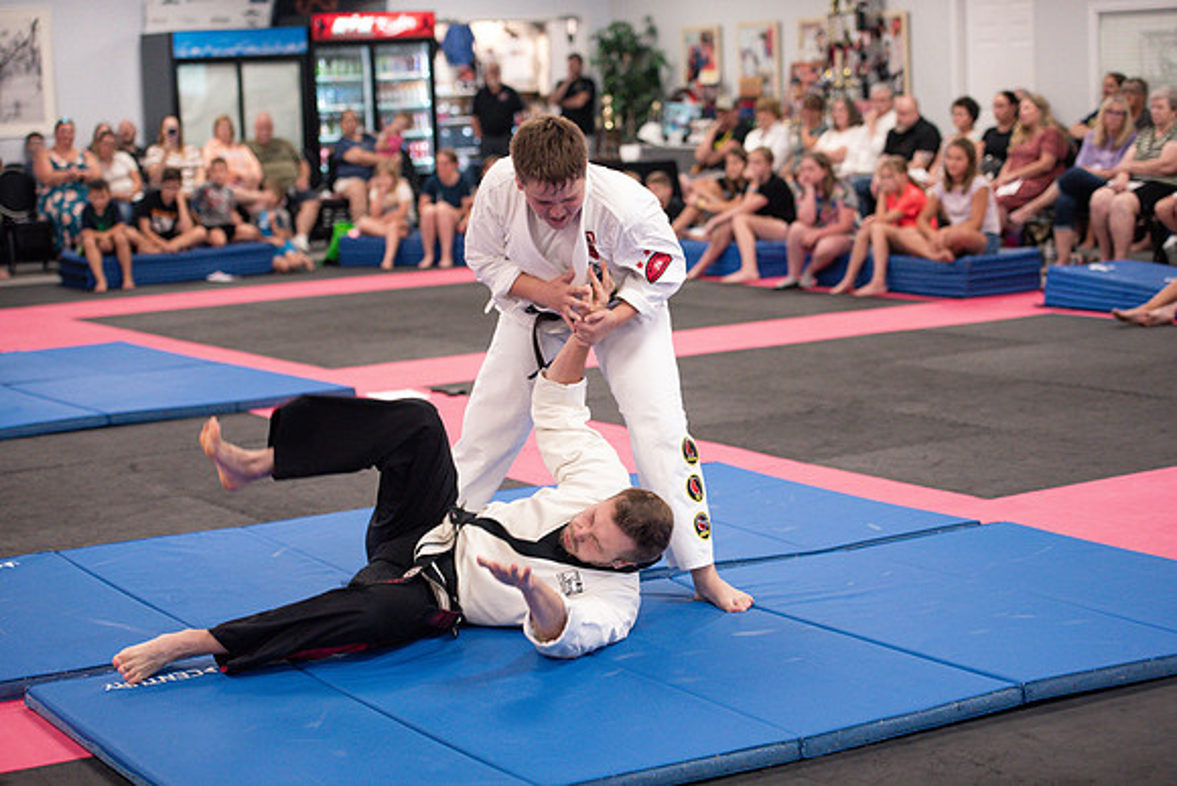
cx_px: 588
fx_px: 2289
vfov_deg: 19.5
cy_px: 393
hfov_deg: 28.8
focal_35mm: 70
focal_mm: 70
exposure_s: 1/400
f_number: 2.8
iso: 1600
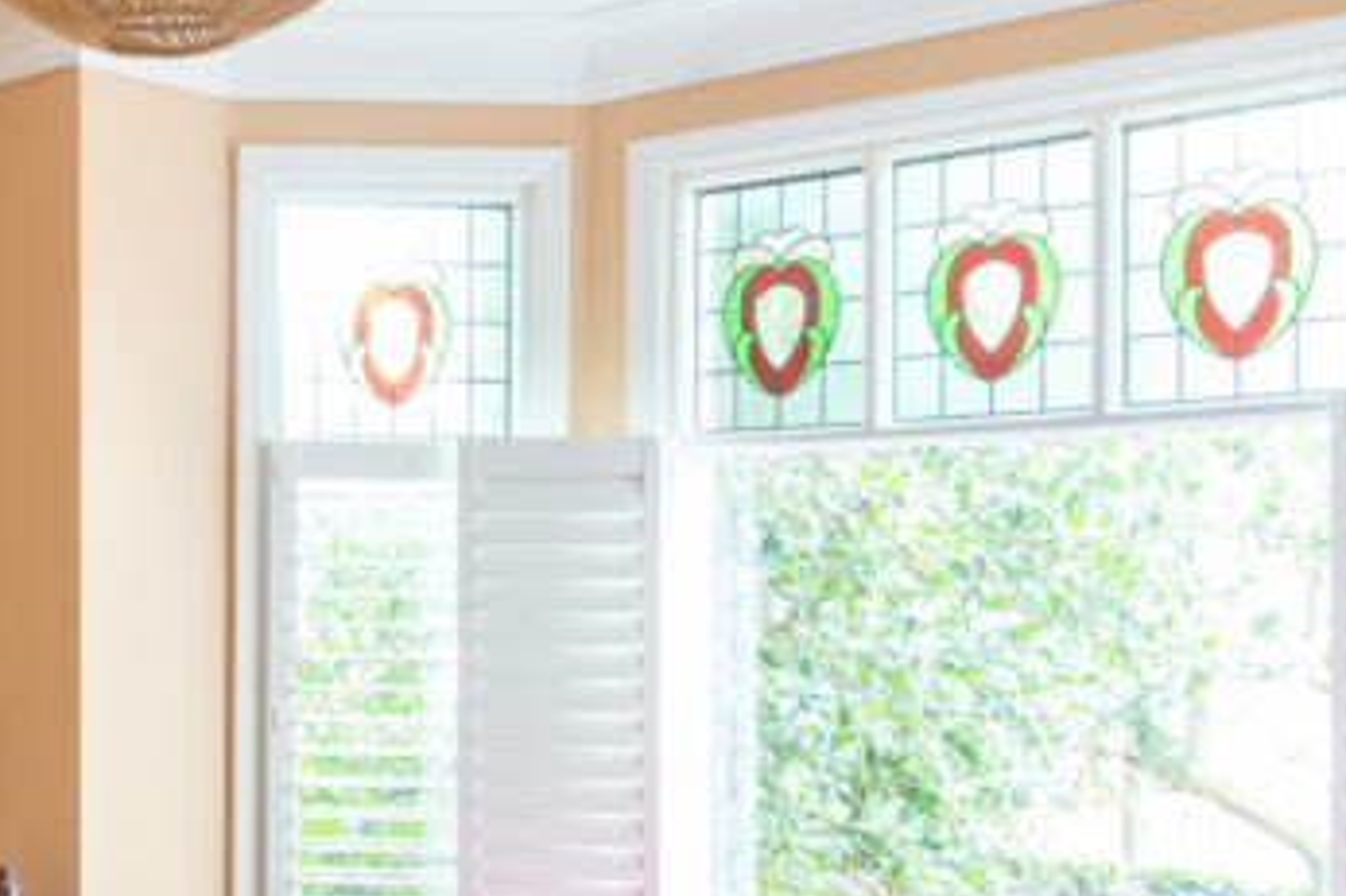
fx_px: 2130
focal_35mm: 57
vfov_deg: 23.4
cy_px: 704
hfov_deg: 32.5
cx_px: 23
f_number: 8
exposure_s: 1
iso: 250
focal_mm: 19
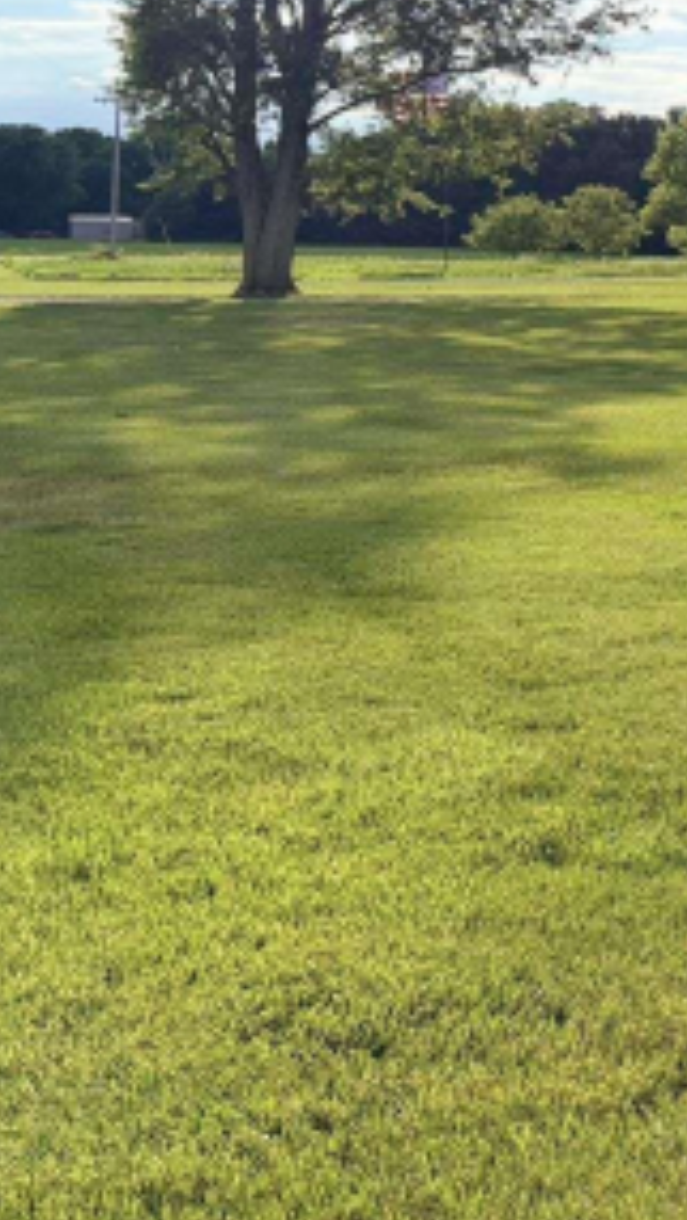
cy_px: 311
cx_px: 1278
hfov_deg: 16.3
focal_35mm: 61
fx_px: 1974
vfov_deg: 33.7
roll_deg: -1.6
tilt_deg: -2.1
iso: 125
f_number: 1.78
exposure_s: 1/4975
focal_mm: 6.76
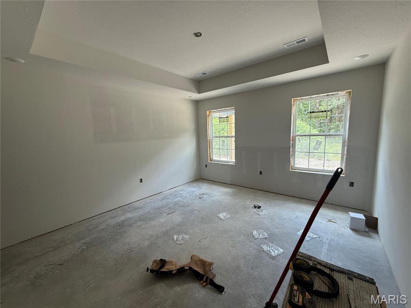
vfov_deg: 85.7
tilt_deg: -7.4
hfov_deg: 102.1
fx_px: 166
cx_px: 206
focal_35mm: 14
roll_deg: +2.1
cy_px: 154
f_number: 2.2
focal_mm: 2.22
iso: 100
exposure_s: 1/99
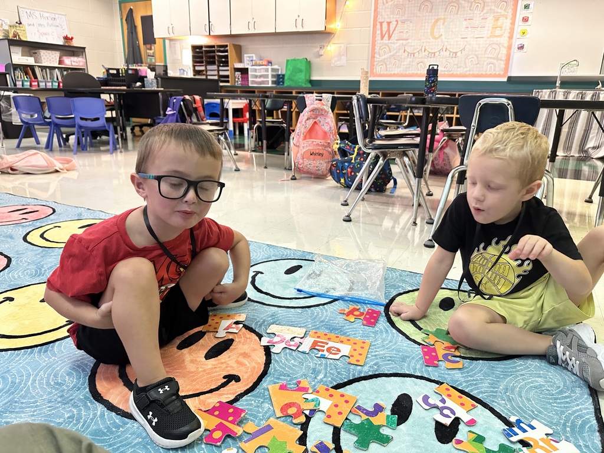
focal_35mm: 24
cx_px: 302
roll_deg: -0.4
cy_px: 226
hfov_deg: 71.6
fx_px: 419
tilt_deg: -17.5
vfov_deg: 56.8
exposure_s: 1/60
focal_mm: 6.86
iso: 500
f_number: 1.78
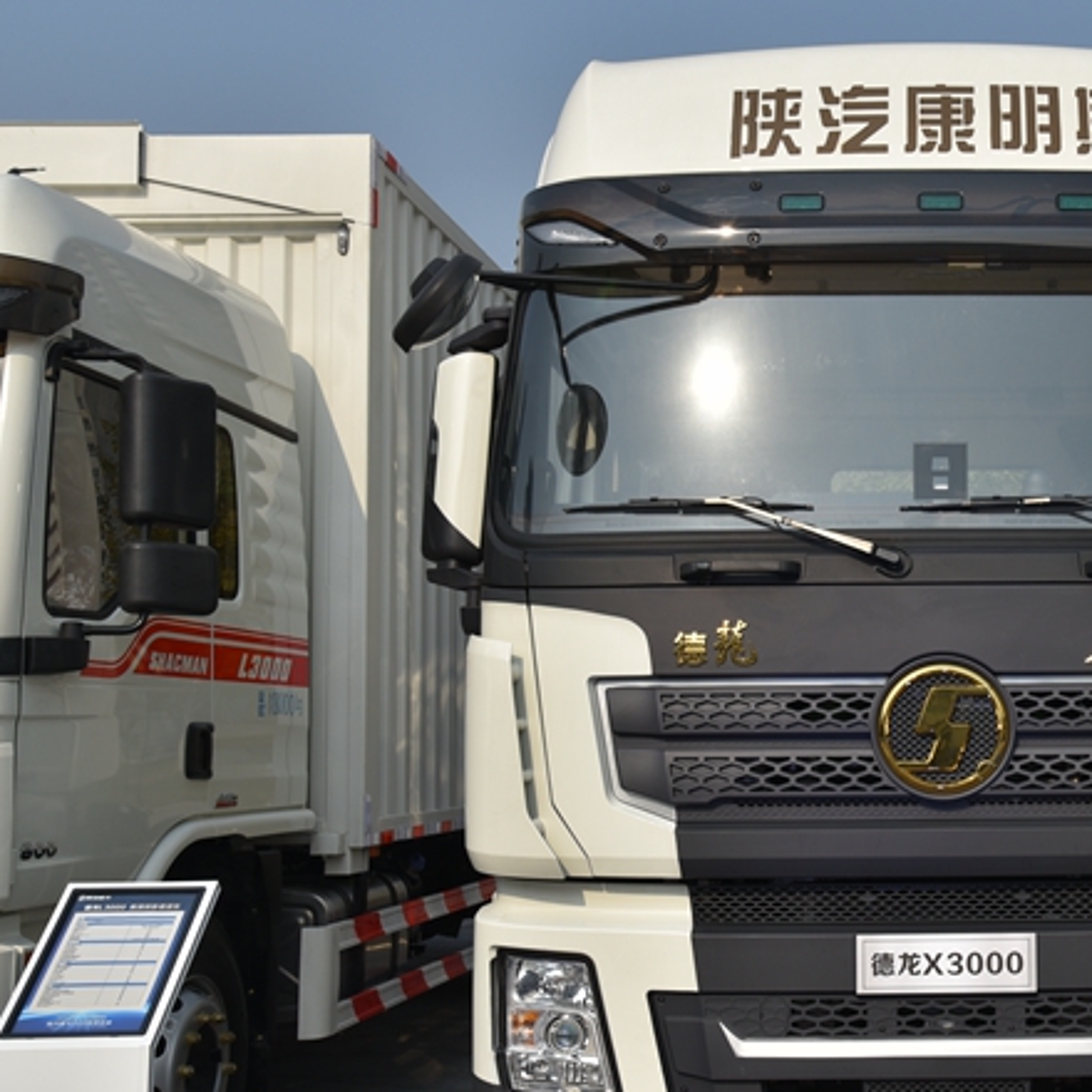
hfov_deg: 32.5
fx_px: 1785
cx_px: 965
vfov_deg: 34.0
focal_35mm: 50
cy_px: 619
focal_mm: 31
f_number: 10
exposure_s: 1/400
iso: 200
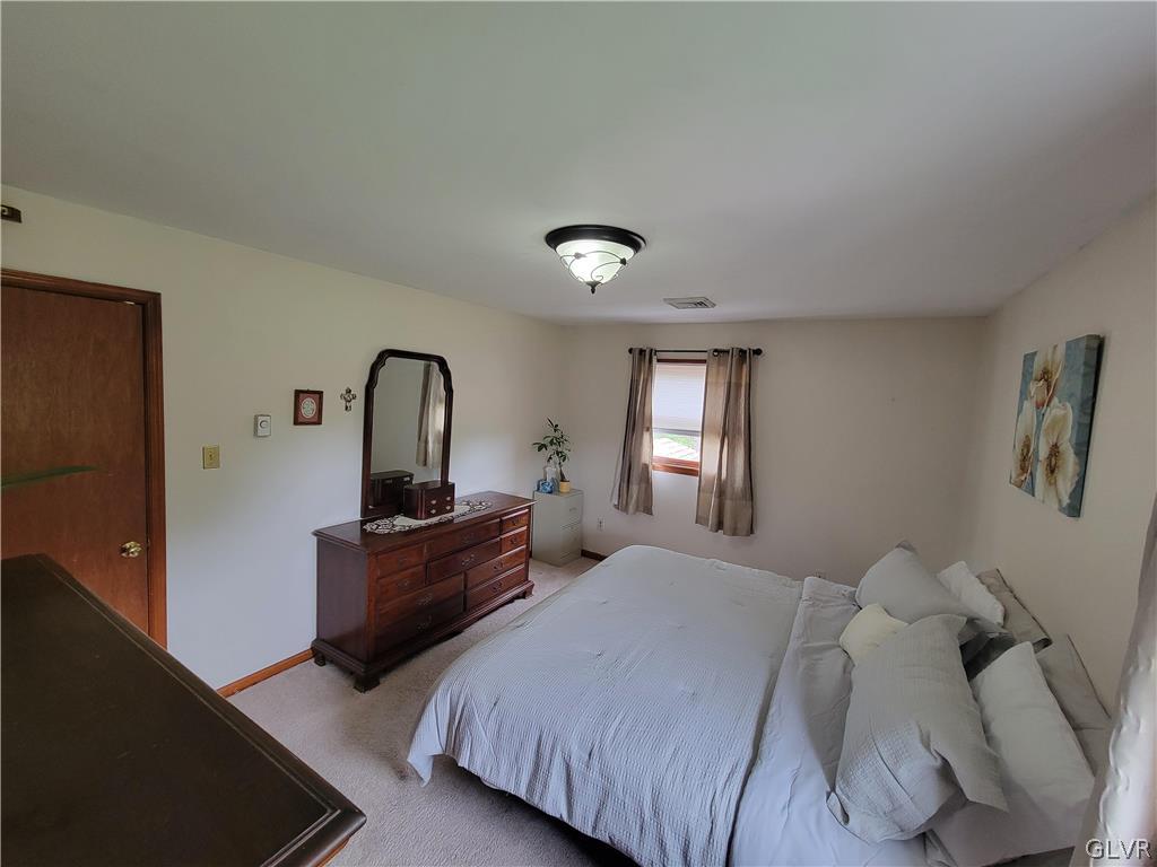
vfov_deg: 89.9
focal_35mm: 13
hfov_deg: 106.2
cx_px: 578
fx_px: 435
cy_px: 434
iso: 250
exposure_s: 1/60
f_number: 2.2
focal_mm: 2.2
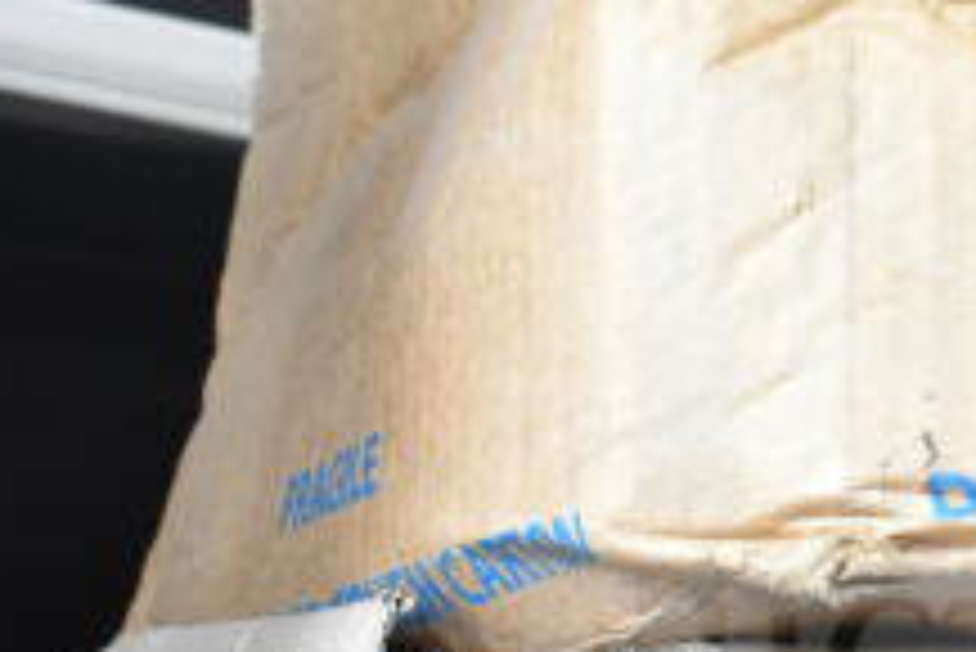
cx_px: 1025
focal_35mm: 118
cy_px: 411
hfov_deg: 16.9
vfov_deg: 11.6
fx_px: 3201
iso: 1600
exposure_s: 1/100
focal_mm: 28
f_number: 5
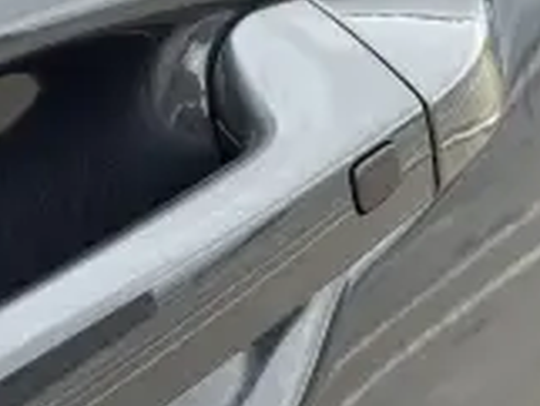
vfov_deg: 13.7
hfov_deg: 18.3
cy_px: 34
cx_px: 399
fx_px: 1670
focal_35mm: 107
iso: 100
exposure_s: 1/769
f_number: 1.78
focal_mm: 6.76
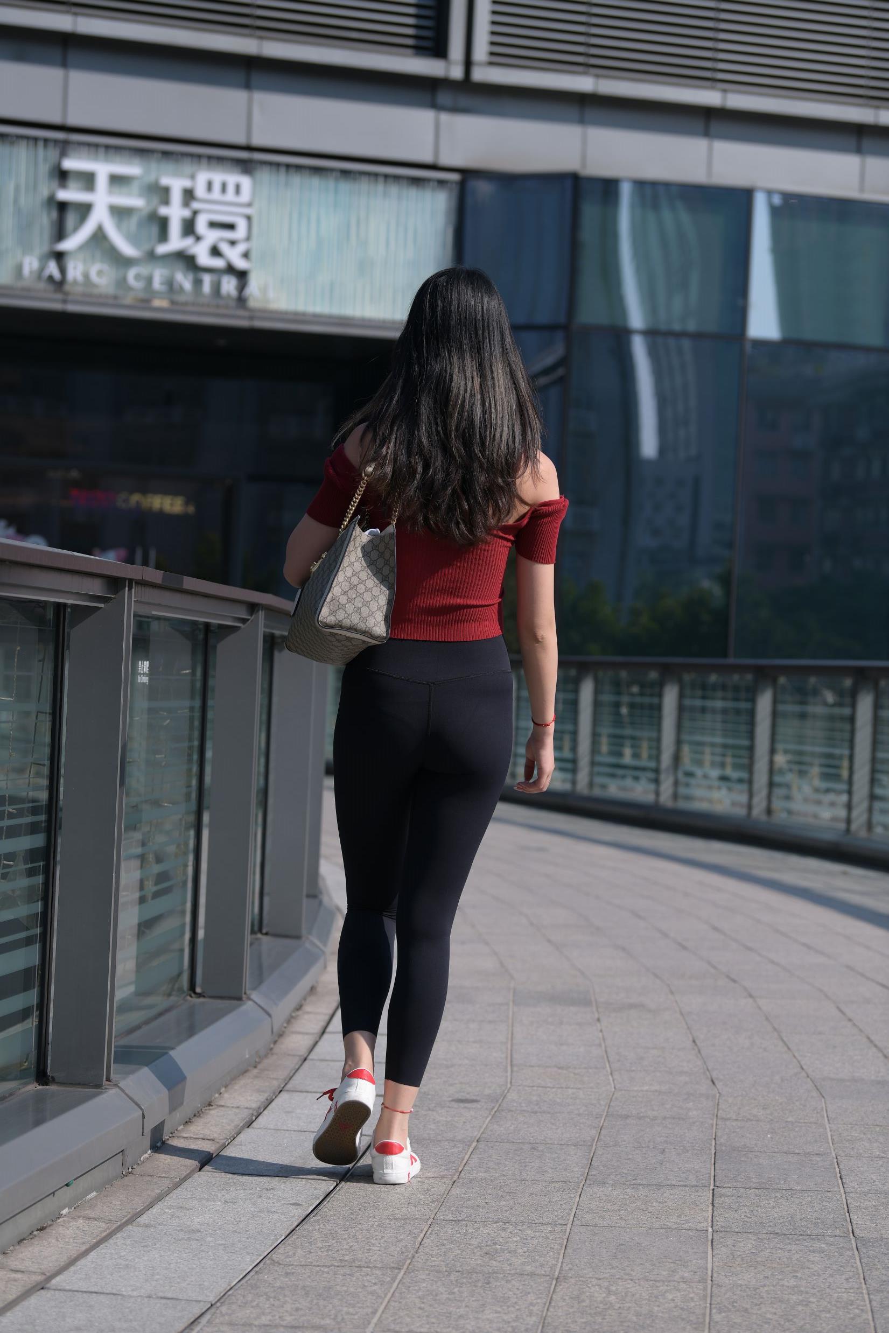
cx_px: 444
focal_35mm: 85
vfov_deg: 23.9
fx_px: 3148
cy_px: 666
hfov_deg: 16.1
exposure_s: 1/1250
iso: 125
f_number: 4.5
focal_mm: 85
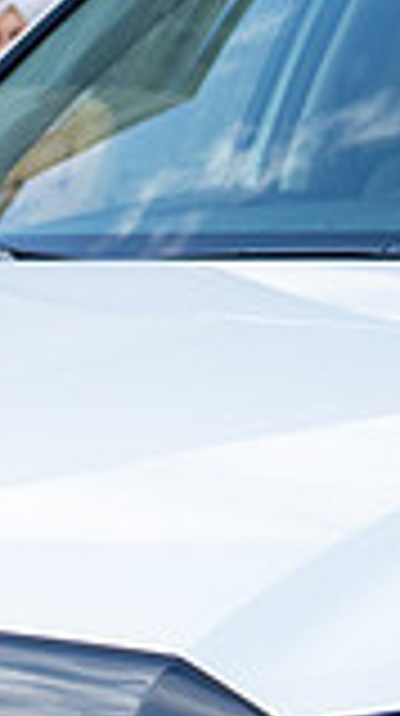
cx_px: -737
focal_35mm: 172
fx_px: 3255
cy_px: 417
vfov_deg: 12.5
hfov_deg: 6.5
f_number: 2.8
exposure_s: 1/2000
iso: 800
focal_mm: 45
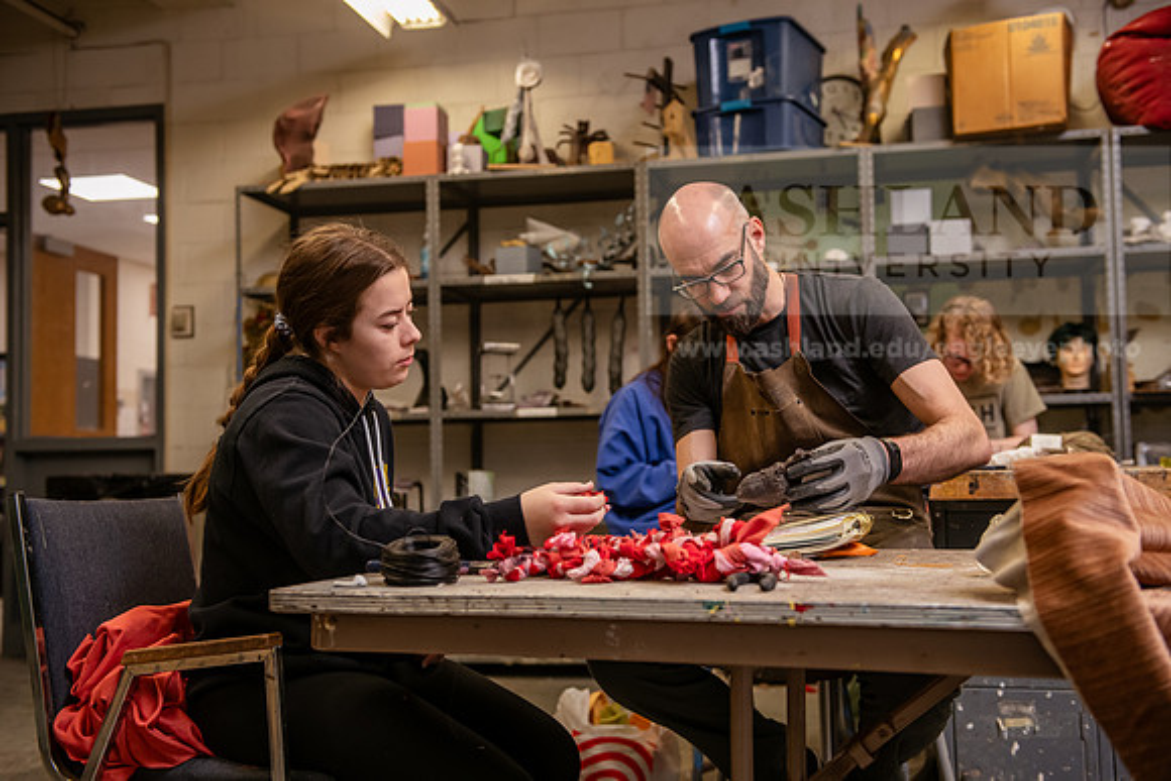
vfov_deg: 33.4
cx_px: 586
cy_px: 390
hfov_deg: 48.4
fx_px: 1301
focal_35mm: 40
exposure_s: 1/200
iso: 800
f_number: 3.5
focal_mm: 40
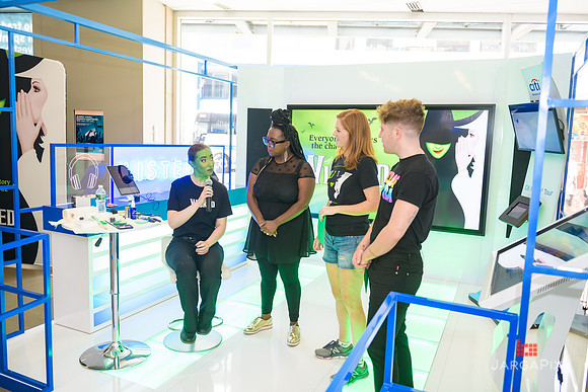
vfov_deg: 46.4
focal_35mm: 28
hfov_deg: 65.5
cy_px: 196
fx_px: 457
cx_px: 294
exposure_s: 1/125
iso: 400
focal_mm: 28
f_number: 3.2
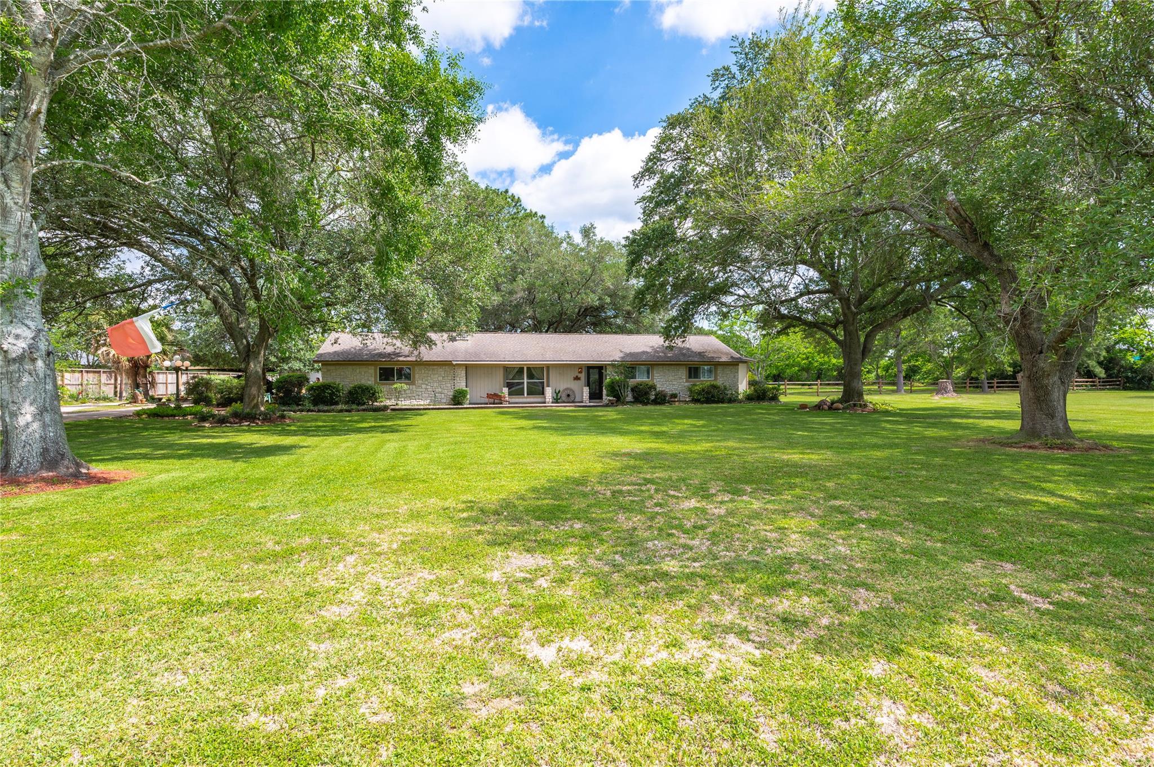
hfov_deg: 93.3
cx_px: 577
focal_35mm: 17
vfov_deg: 70.3
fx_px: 544
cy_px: 384
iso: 125
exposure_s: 1/200
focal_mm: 17
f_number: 10
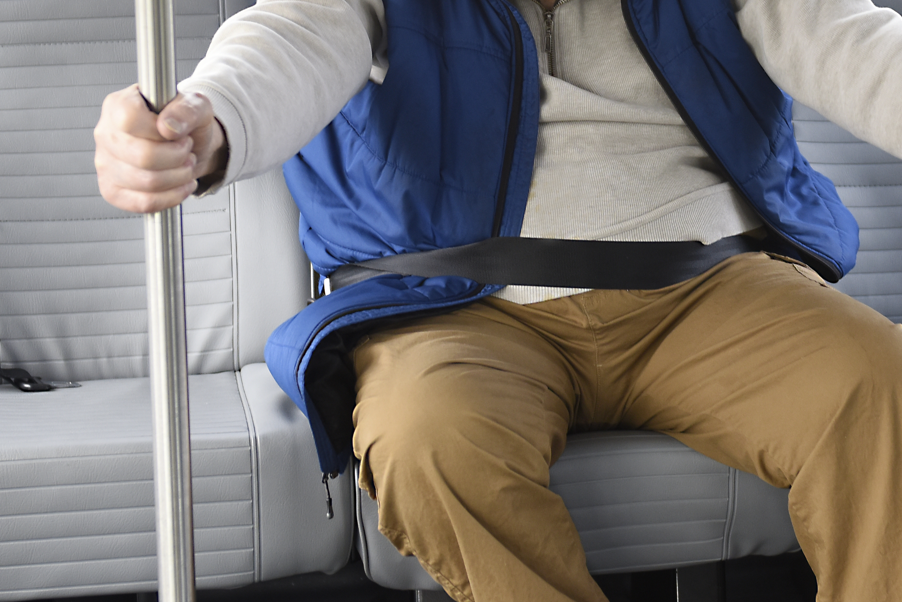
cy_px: 163
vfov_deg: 12.9
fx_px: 2657
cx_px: 663
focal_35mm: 106
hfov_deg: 19.2
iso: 500
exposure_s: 1/160
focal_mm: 40
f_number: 2.8
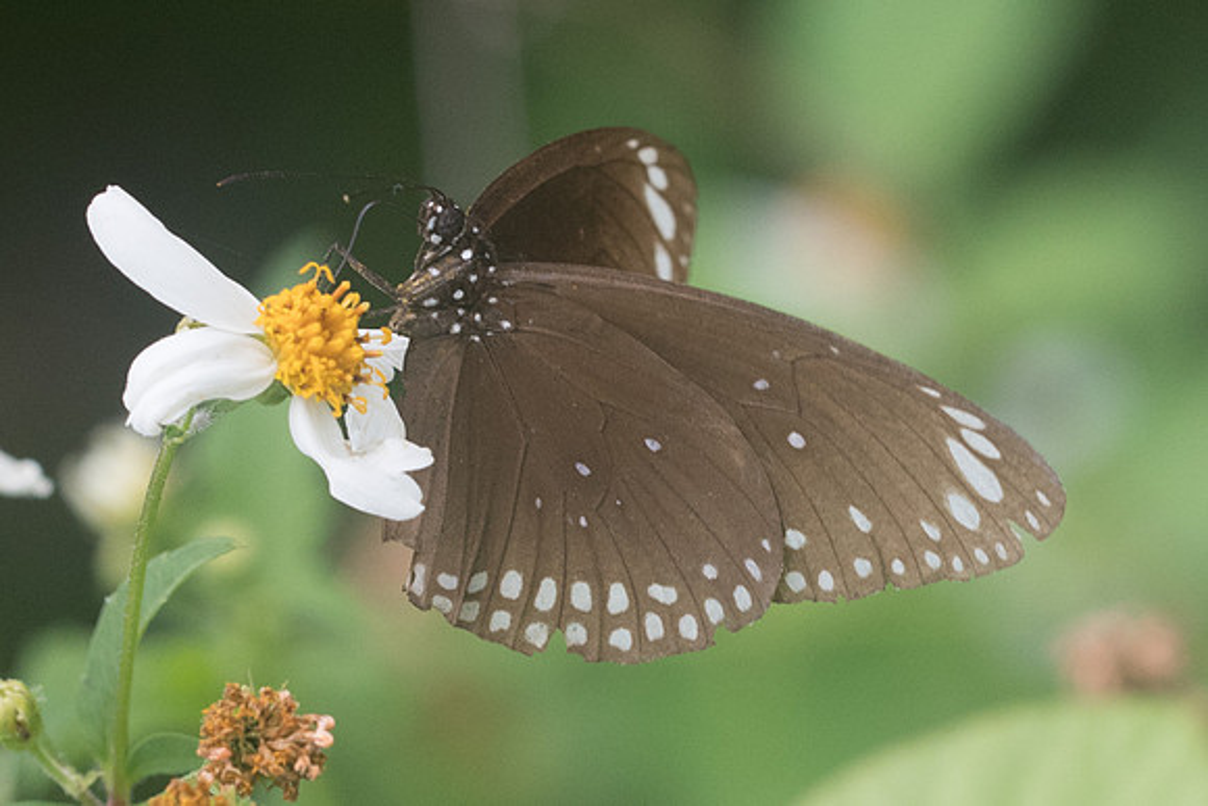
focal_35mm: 619
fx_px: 20773
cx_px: 554
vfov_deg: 2.2
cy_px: 463
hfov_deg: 3.3
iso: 800
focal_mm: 150
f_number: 6.3
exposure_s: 1/250
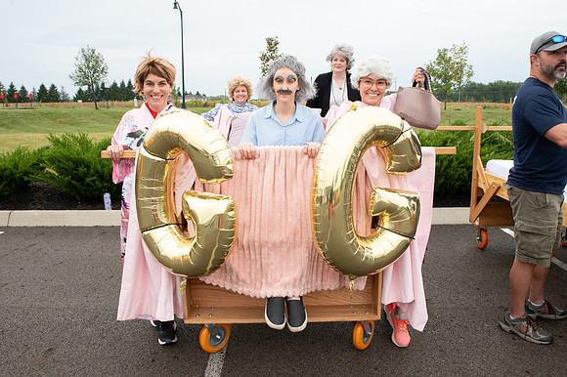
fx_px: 464
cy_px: 165
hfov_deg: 62.8
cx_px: 283
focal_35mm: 29
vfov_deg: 44.2
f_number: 10
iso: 640
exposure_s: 1/200
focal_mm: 24
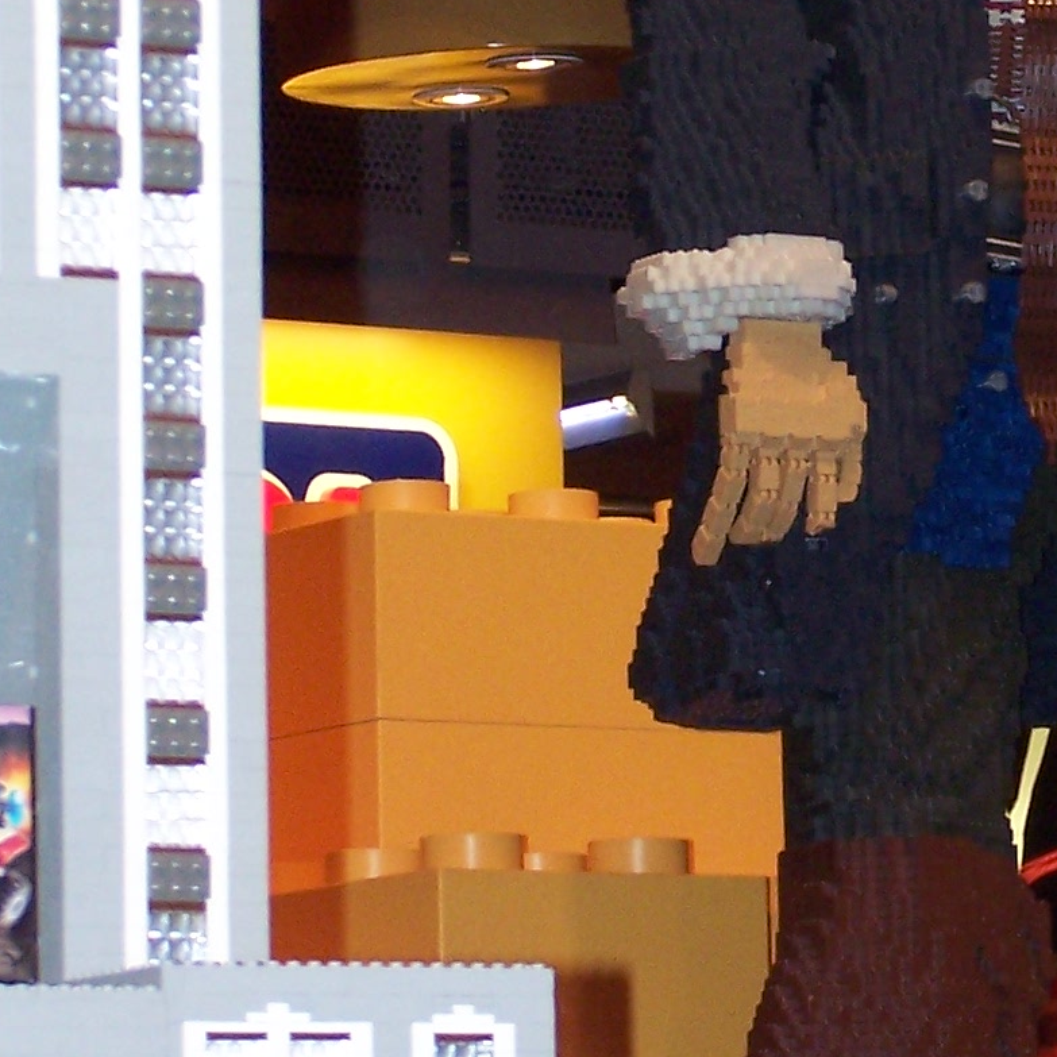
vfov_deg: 8.0
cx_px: 1110
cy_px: -54
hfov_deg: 8.0
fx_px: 7531
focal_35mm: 218
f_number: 3.2
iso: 140
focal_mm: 12.4
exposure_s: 1/90
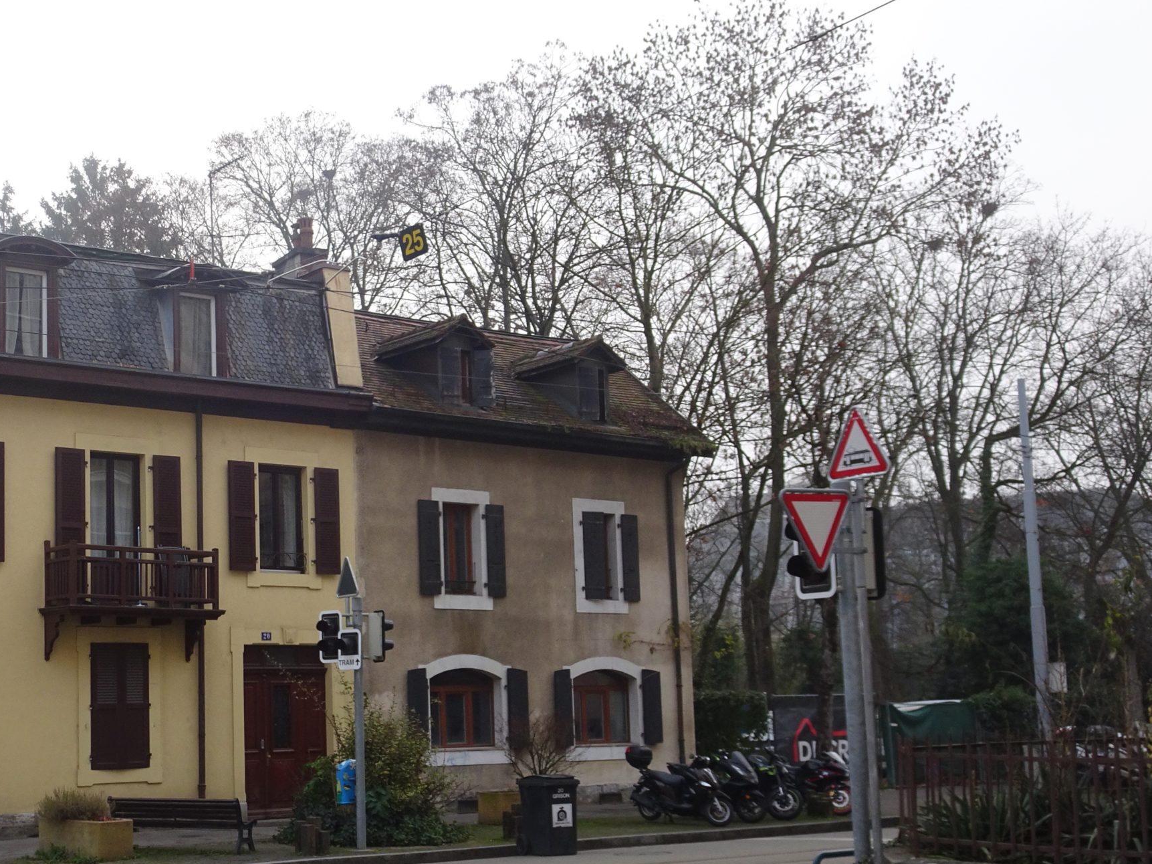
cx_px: 302
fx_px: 1730
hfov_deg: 36.1
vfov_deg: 28.0
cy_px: 491
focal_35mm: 52
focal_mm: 5.98
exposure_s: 1/80
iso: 80
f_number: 4
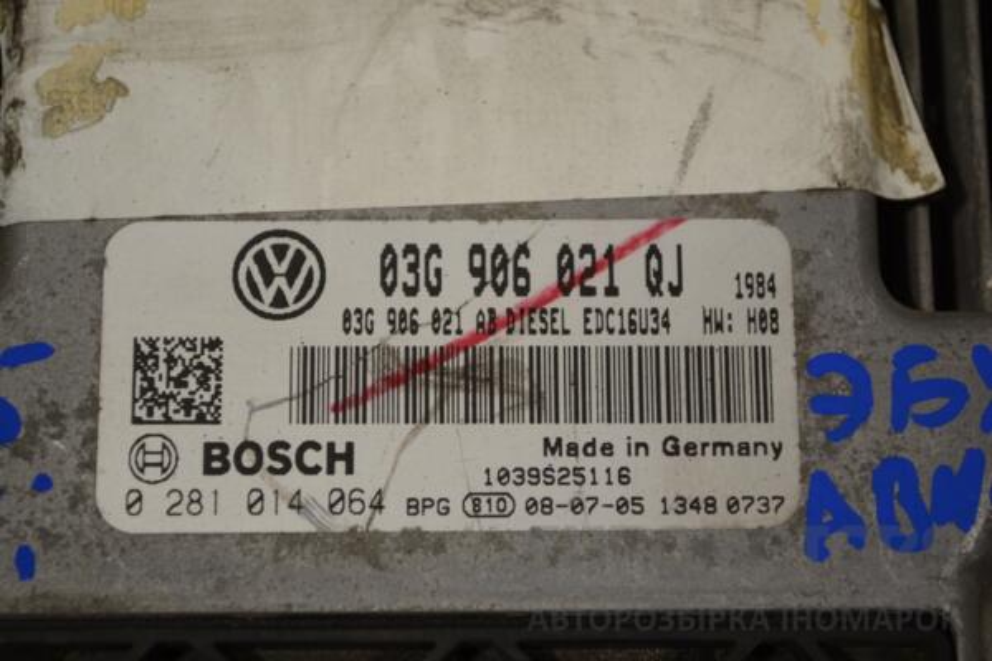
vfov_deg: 16.6
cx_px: 496
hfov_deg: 24.6
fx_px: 2273
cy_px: 330
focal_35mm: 82
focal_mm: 55
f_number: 5.6
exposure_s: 1/50
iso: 100
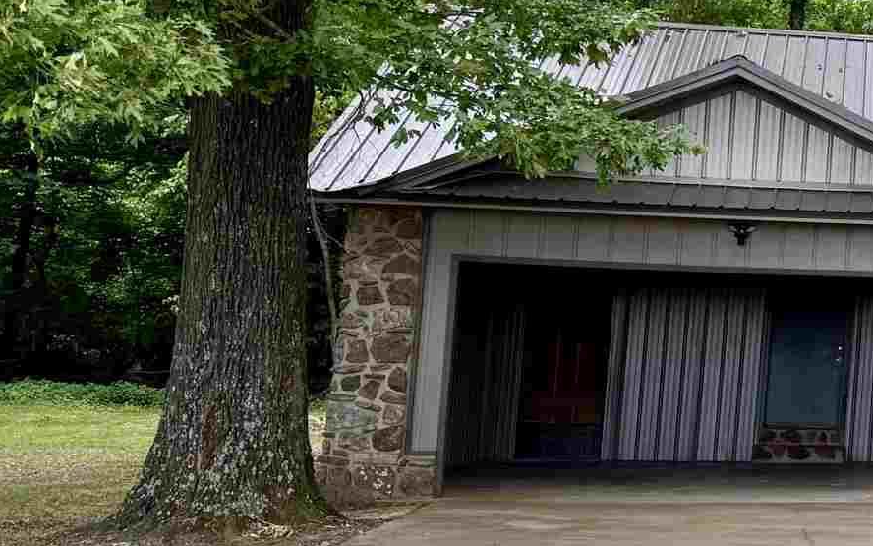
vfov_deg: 14.7
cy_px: 91
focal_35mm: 88
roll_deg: -1.4
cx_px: 1413
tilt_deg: +6.7
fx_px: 2094
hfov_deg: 19.6
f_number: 1.78
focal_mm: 6.76
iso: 50
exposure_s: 1/134
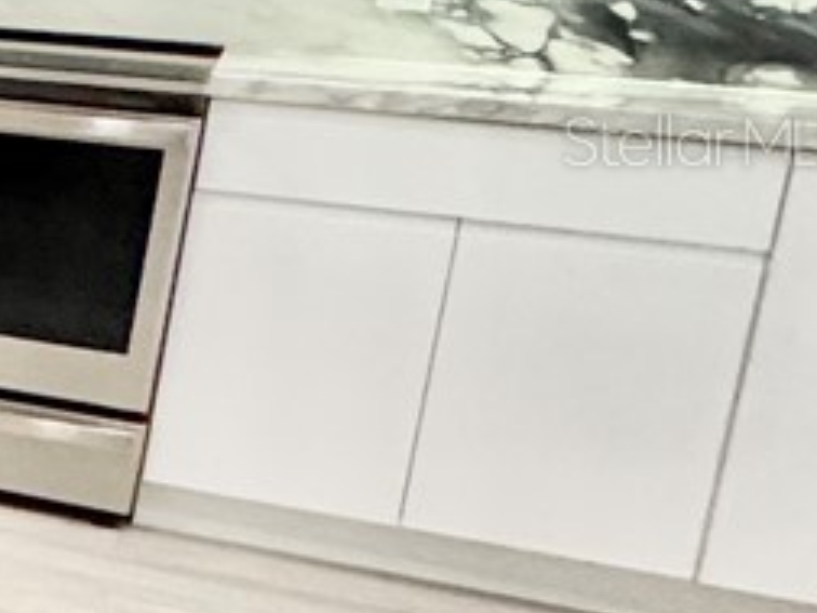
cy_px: 139
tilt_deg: -9.4
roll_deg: -0.9
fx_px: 2101
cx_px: -1725
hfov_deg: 11.0
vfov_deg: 16.5
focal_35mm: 89
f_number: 2.2
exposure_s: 1/120
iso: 320
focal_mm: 2.22
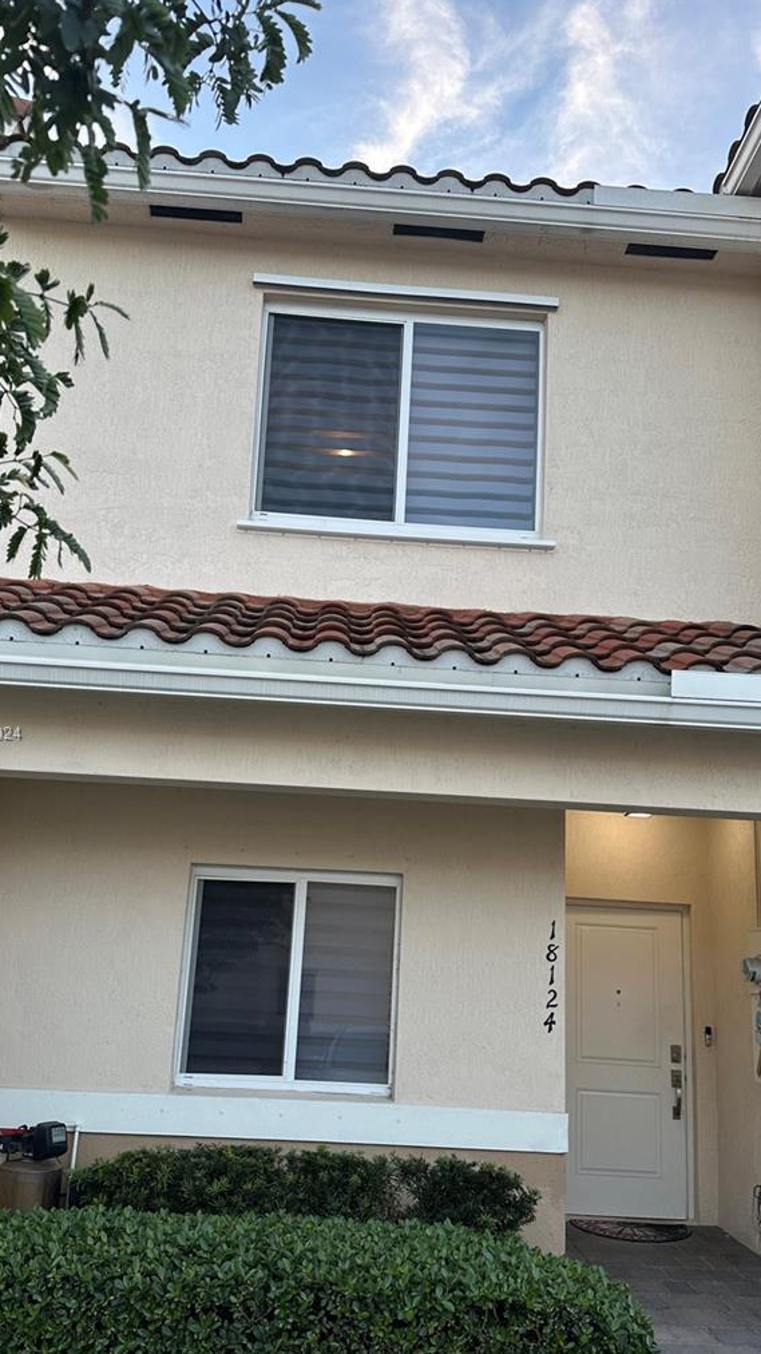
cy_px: 735
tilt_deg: +12.2
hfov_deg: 37.8
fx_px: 1112
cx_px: 378
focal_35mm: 31
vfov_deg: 62.5
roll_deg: -3.5
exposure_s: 1/174
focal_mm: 6.86
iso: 64
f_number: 1.78
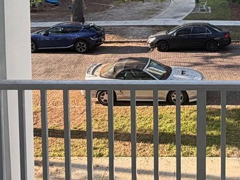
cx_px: 197
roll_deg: +0.5
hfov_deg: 36.1
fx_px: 353
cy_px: -31
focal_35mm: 51
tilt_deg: -1.8
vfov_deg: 25.8
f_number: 2.2
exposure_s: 1/494
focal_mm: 2.22
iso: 64
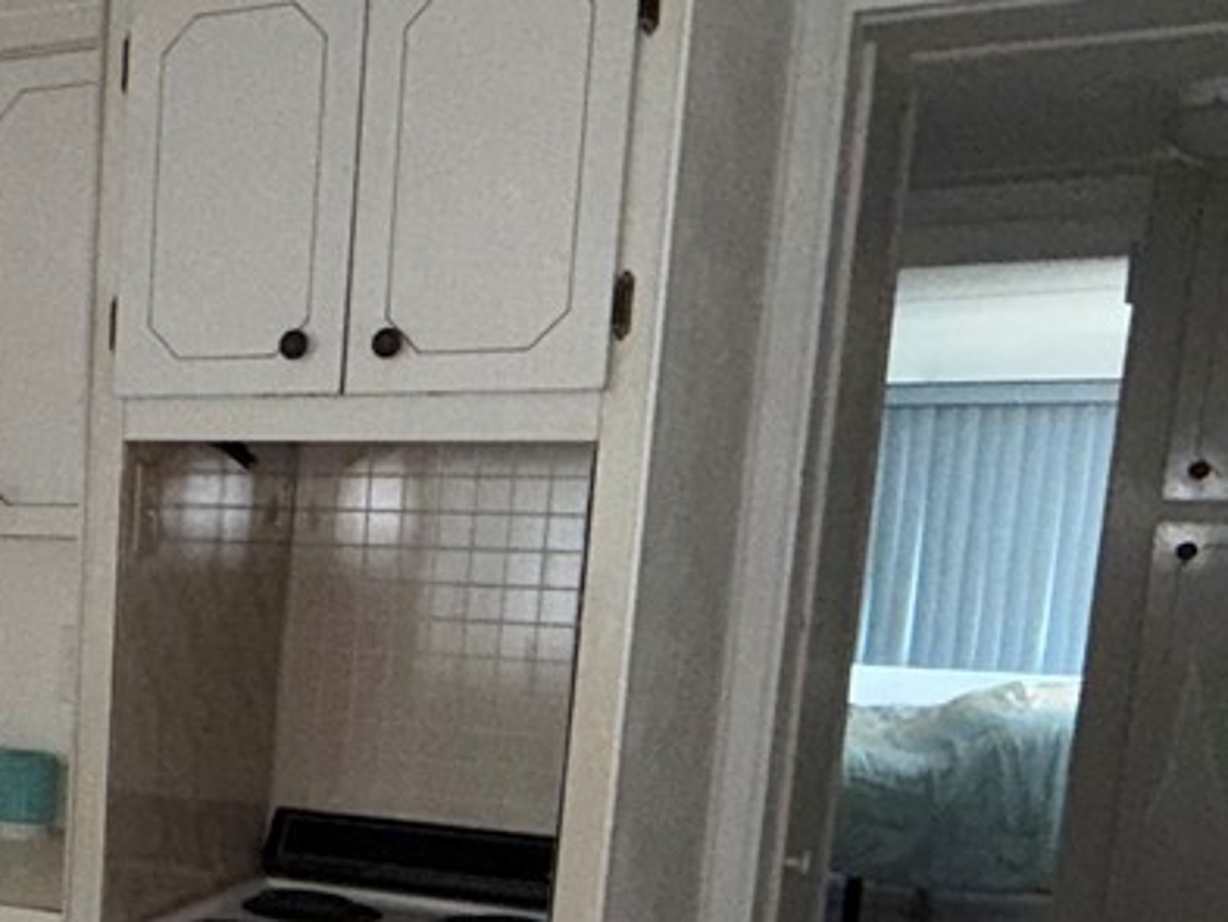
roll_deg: -0.3
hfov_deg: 29.4
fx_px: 2023
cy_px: 875
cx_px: -222
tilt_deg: -9.9
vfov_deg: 24.7
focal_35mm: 57
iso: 100
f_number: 2.2
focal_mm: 2.22
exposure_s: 1/60
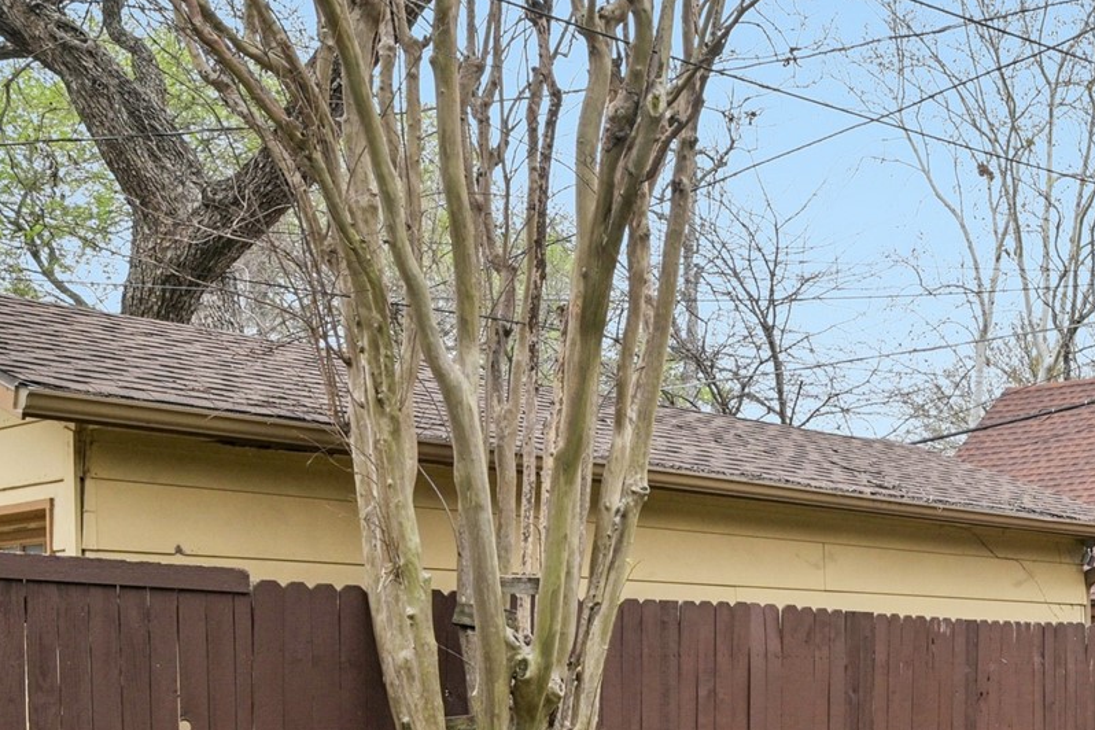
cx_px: 1181
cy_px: 656
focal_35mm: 50
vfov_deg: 26.0
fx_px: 1532
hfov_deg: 34.4
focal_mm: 18.5
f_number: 8
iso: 400
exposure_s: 1/500
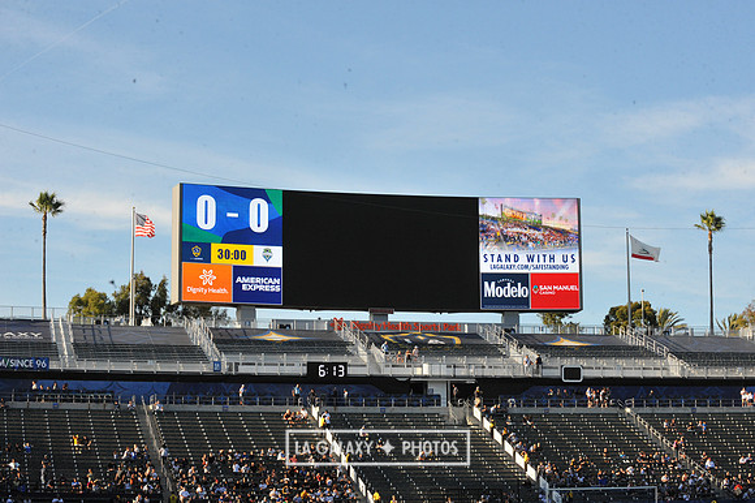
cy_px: 252
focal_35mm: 80
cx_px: 378
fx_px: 1677
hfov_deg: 25.4
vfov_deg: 17.0
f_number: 14
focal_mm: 80
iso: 1600
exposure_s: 1/800
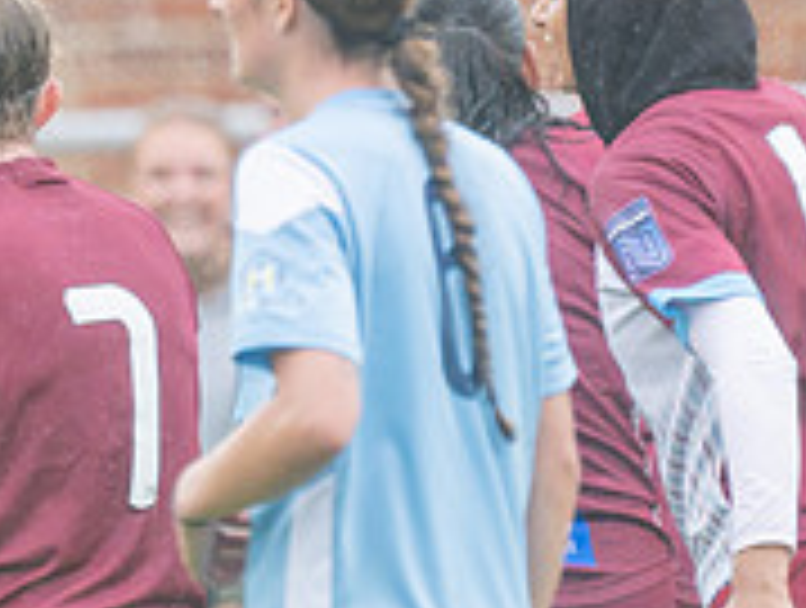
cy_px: 798
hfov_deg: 1.1
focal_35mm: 1852
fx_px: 43209
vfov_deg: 0.8
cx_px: -162
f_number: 2.8
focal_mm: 250
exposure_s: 1/1600
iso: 450
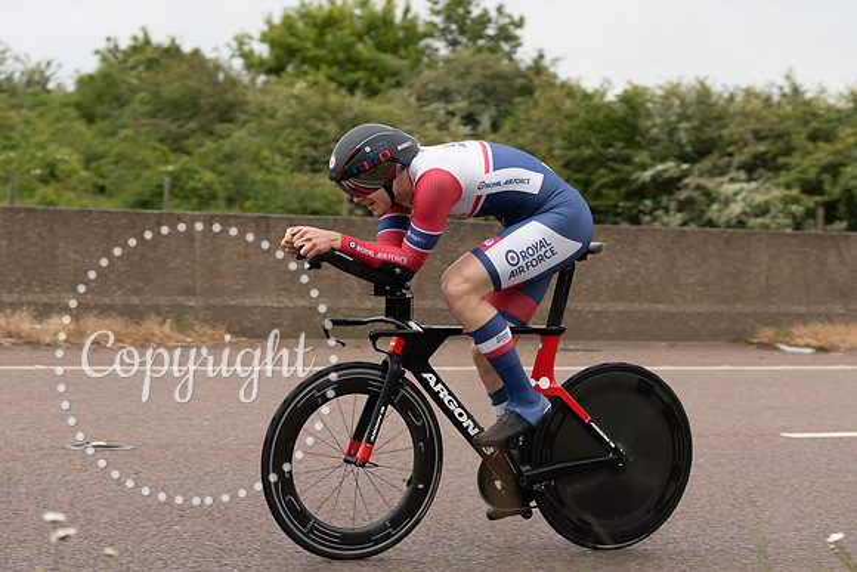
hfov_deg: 20.5
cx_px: 464
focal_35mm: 99
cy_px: 262
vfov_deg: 13.8
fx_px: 2365
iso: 400
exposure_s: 1/1000
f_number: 3.5
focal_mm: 70
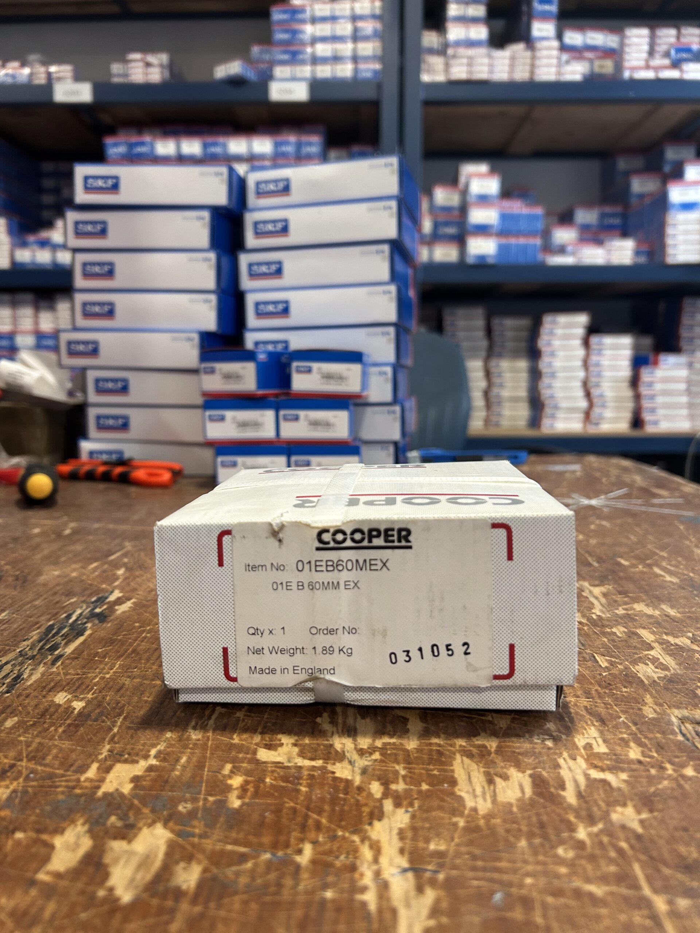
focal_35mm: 26
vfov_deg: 67.3
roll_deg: +1.5
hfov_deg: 53.1
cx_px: 350
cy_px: 466
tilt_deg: -8.8
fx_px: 701
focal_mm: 5.7
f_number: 1.5
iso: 125
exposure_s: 1/50
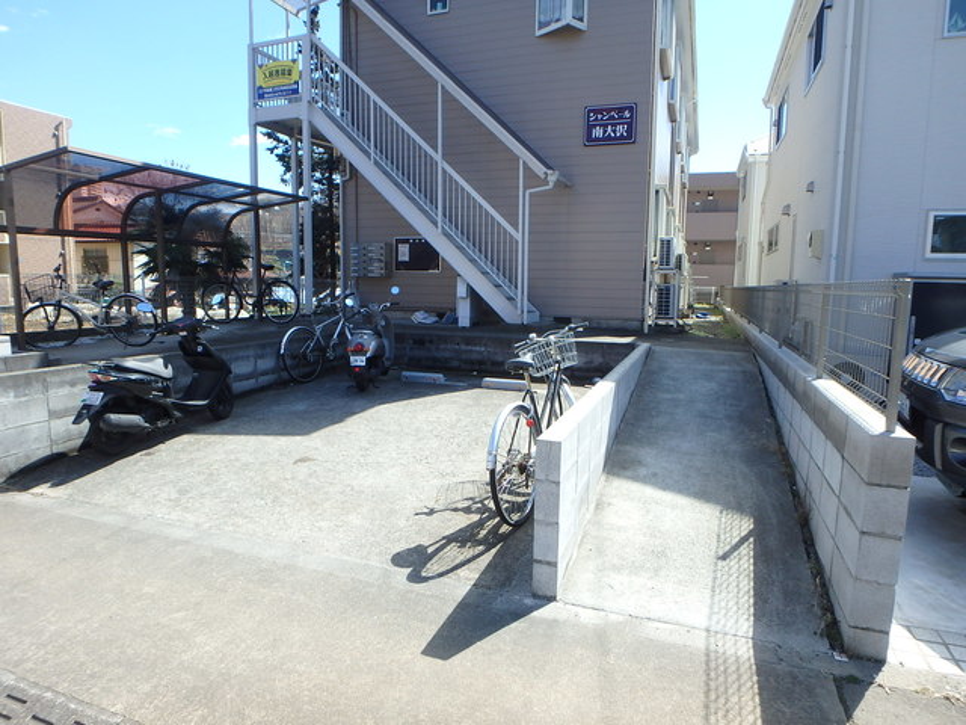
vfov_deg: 63.4
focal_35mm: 21
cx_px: 483
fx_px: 586
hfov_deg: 79.0
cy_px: 362
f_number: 3.5
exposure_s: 1/500
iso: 125
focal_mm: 3.7
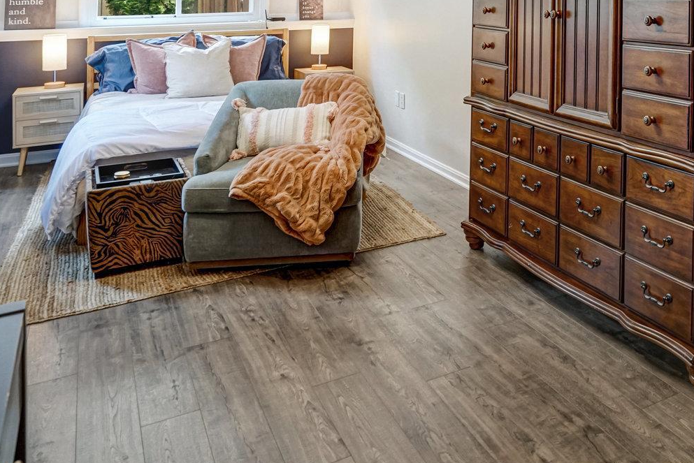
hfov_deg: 53.9
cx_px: 540
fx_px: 636
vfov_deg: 36.4
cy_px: 11
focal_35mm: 33
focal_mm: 16
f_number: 8
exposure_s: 1/30
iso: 1250
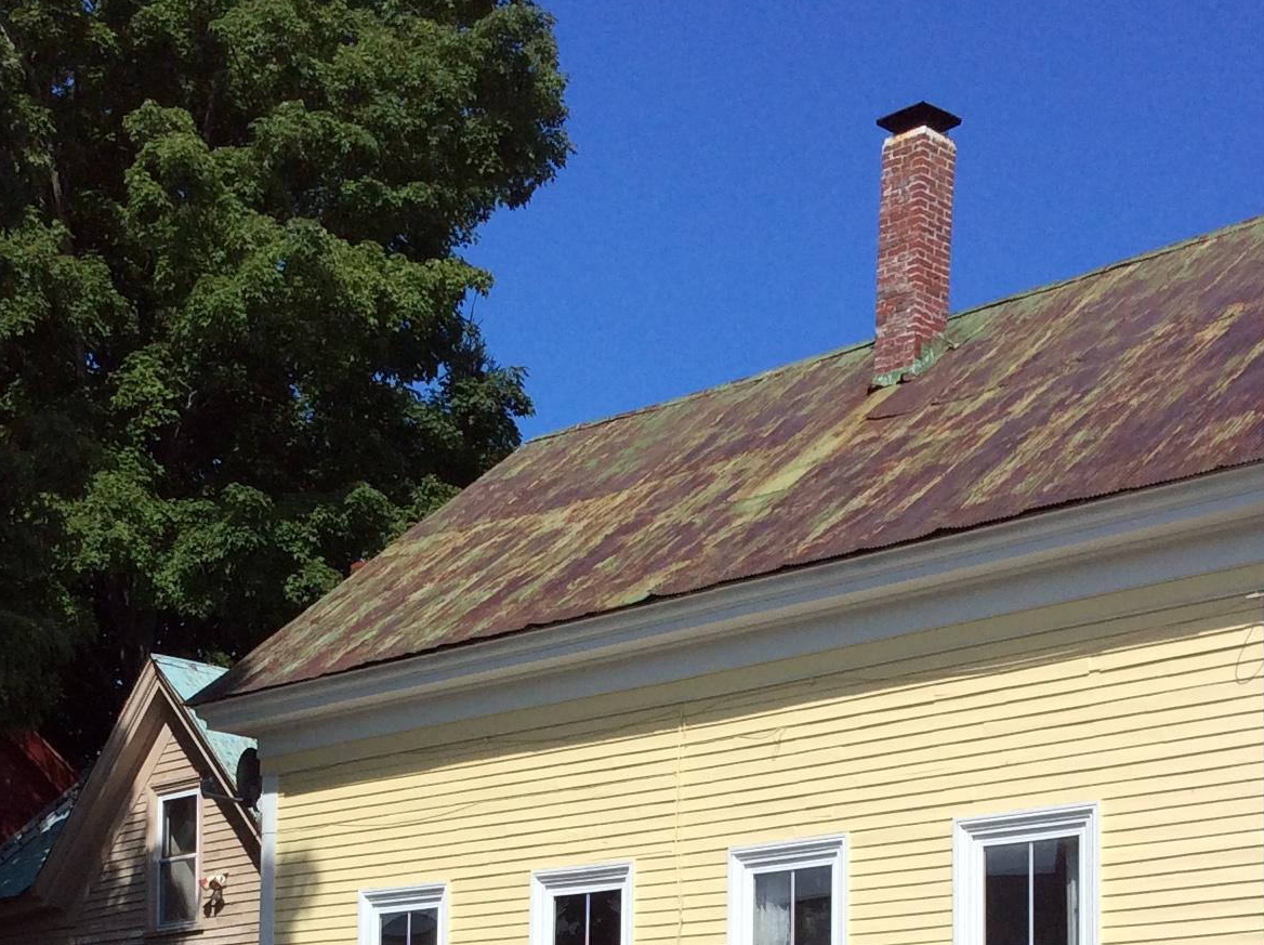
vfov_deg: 19.8
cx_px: 525
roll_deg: -0.9
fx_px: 2589
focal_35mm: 71
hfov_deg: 27.4
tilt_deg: +5.3
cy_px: 1016
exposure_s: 1/2045
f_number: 2.4
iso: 32
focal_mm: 3.3
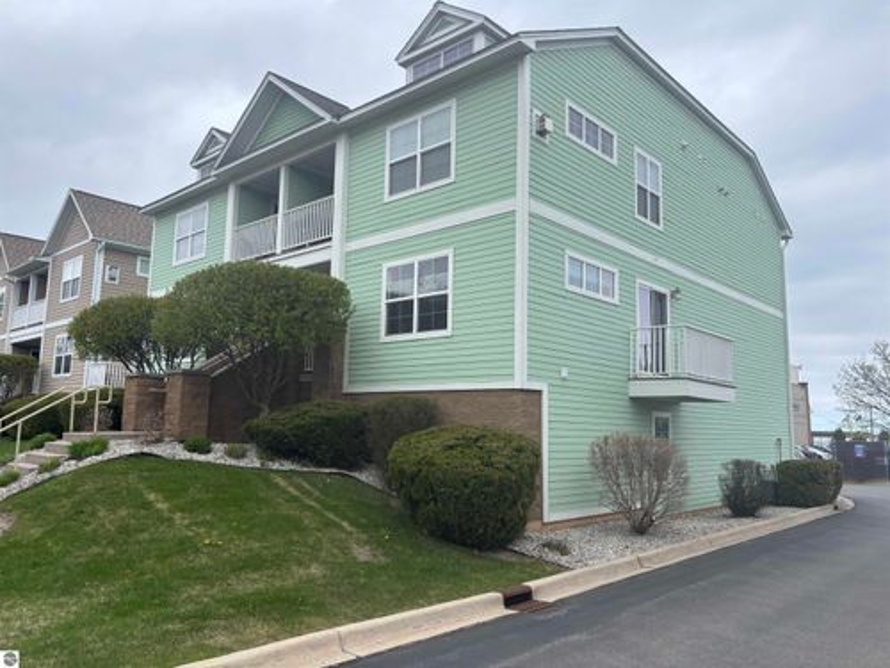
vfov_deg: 53.1
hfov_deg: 67.3
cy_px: 334
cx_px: 445
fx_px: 668
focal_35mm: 26
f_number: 1.6
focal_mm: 5.96
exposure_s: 1/1667
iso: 50
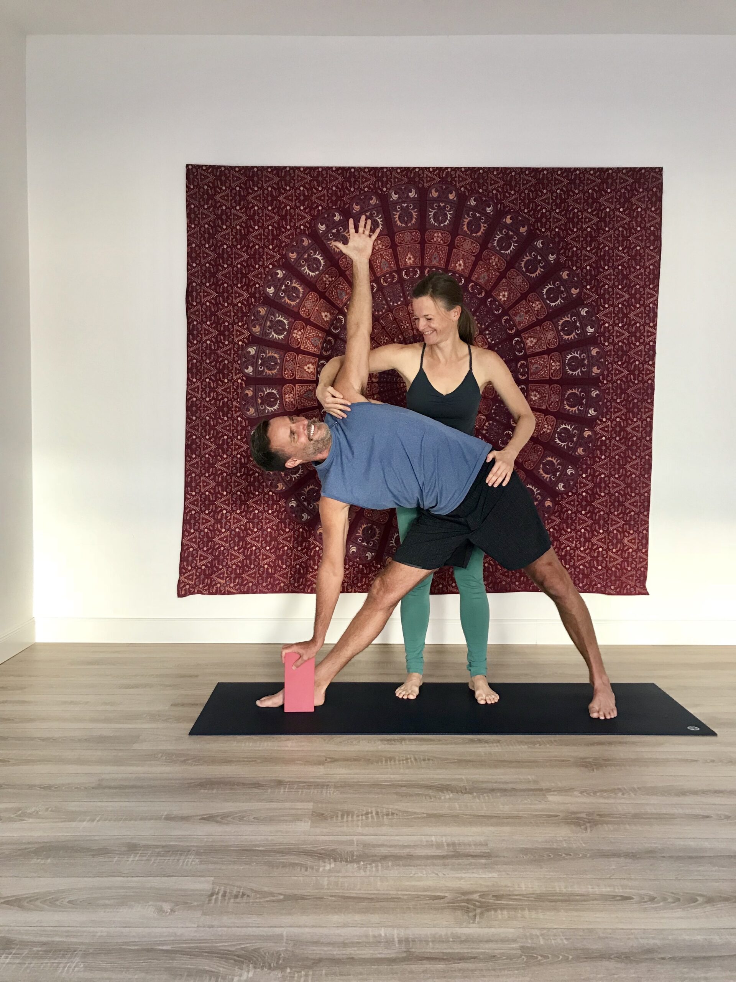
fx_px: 794
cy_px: 491
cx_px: 368
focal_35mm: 28
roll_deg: +0.0
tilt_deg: -2.4
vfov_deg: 63.4
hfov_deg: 49.7
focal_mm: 3.99
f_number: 1.8
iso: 40
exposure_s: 1/25
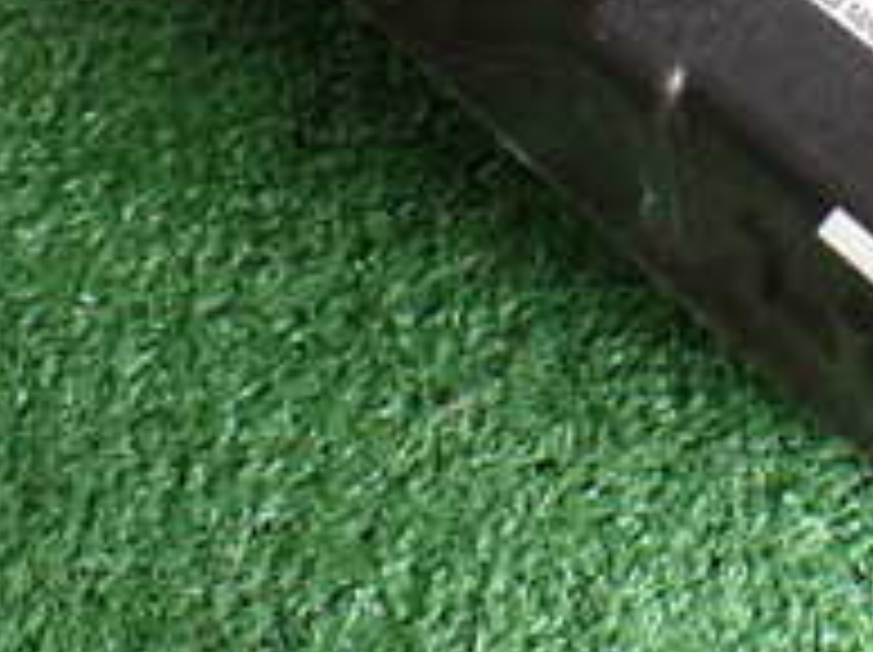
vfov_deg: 14.8
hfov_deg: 20.6
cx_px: 801
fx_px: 2343
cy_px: -315
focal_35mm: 93
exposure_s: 1/125
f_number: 2.3
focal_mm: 5.4
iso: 640
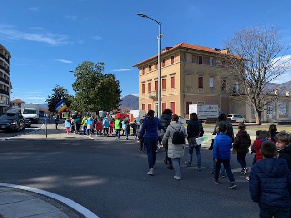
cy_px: 109
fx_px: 219
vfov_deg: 53.1
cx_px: 146
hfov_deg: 67.3
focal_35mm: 26
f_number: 1.8
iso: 25
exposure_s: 1/1332
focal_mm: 4.25
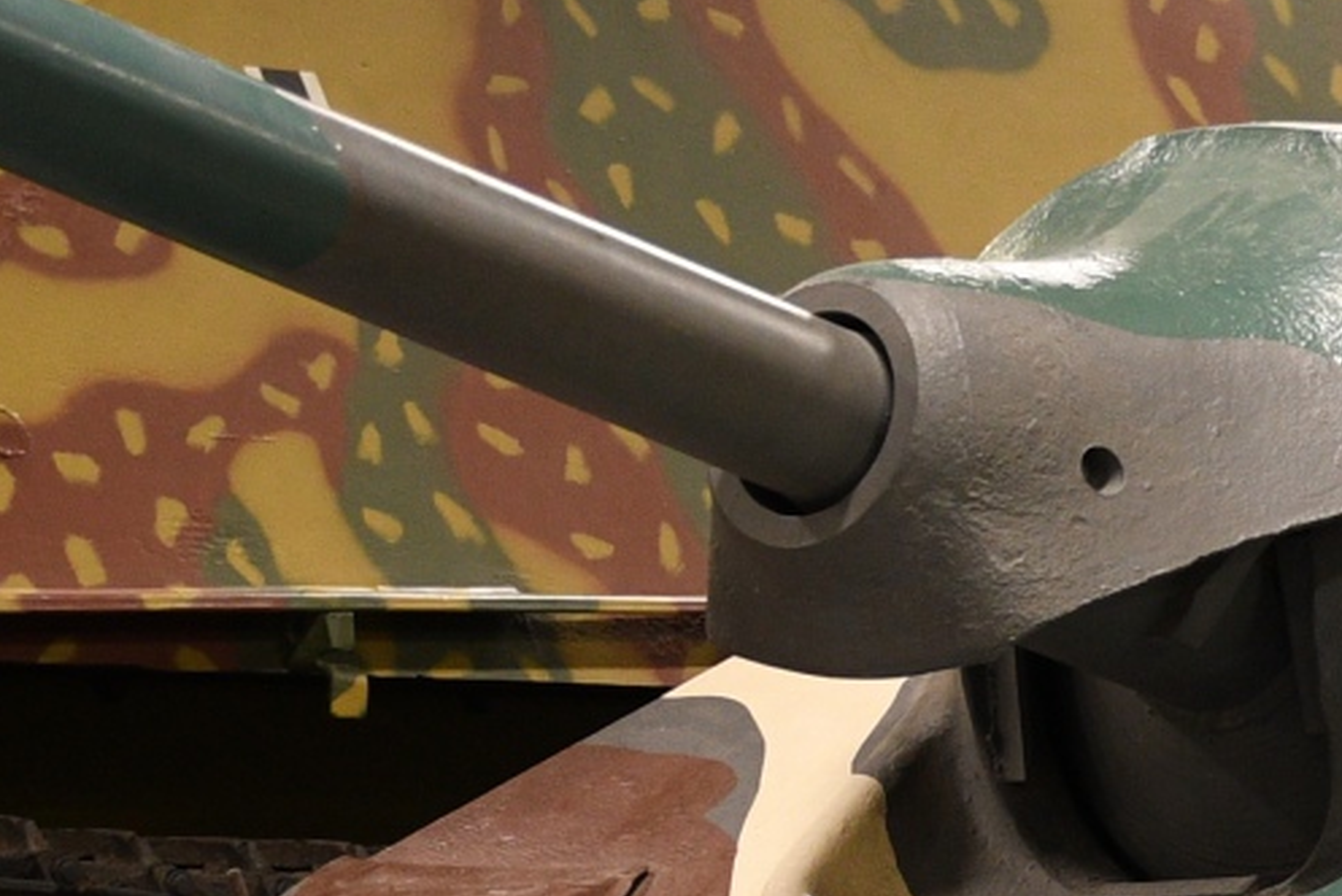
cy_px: 1080
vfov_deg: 7.1
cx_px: 1882
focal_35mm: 193
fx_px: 7199
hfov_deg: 10.4
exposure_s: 1/40
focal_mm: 27
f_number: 3
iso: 640
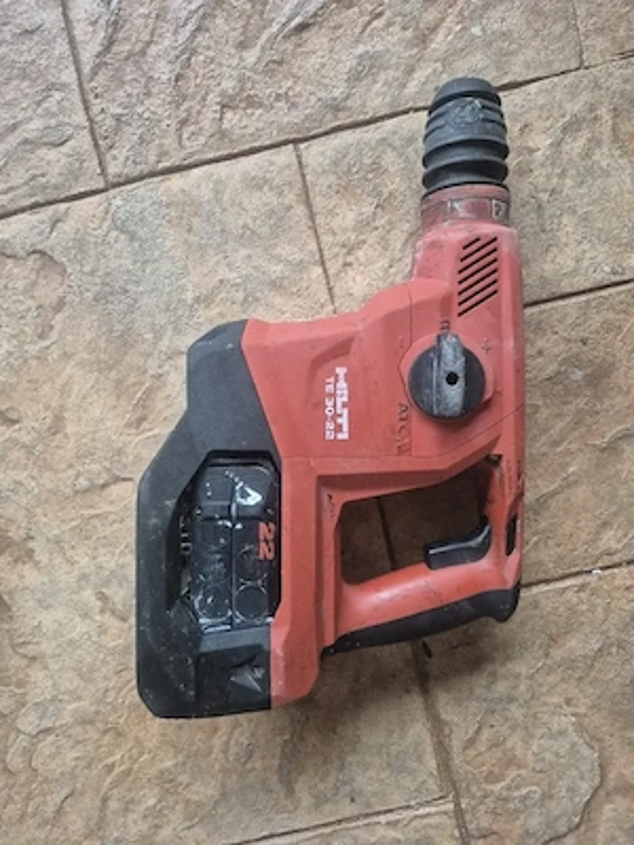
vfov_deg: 73.9
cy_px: 422
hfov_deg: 58.9
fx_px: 562
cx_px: 317
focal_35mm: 23
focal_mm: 5.4
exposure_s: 1/100
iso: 640
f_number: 1.8
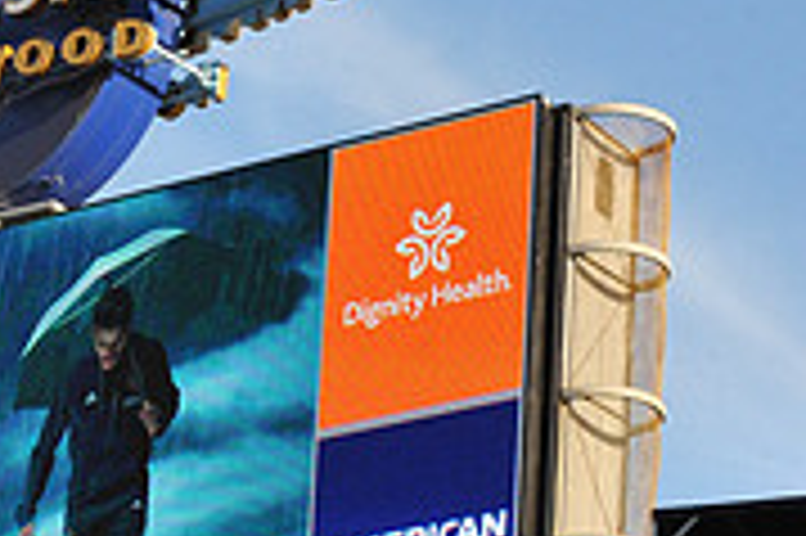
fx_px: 5927
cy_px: 423
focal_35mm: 265
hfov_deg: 7.7
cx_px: -117
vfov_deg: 5.2
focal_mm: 82
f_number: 14
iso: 1600
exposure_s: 1/800
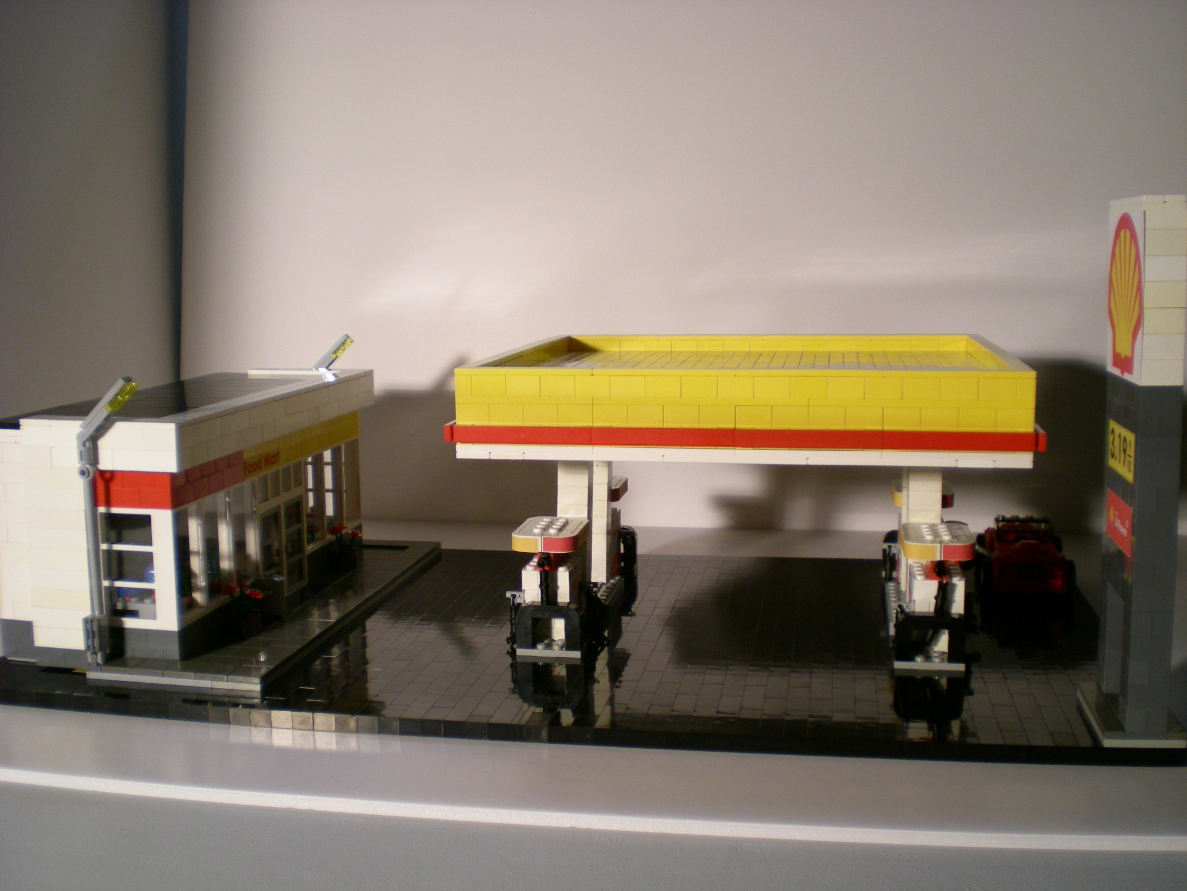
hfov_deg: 49.0
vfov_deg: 37.7
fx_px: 1303
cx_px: 594
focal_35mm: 38
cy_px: 446
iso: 104
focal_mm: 6.3
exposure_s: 1/63
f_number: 3.1
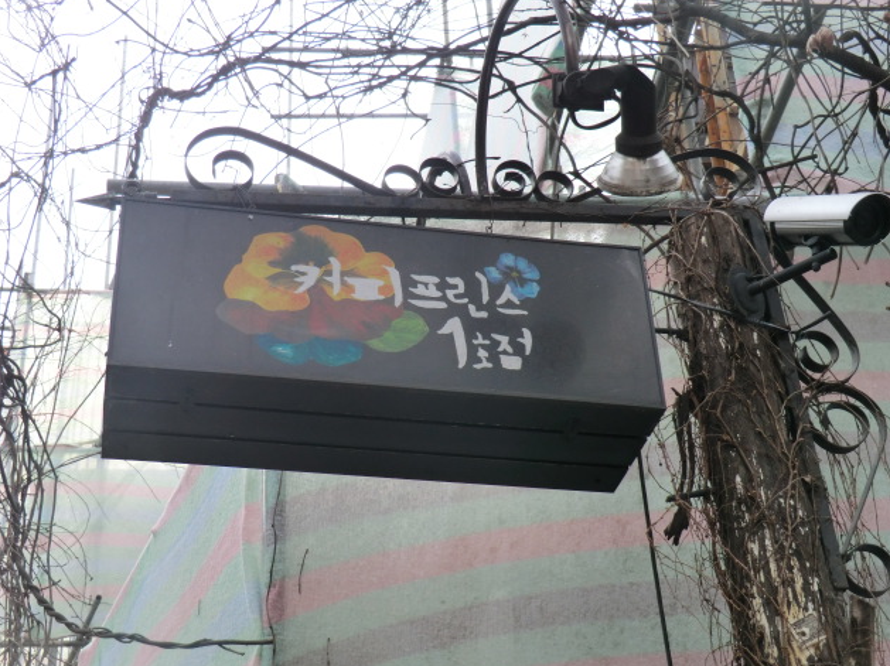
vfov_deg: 26.1
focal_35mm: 56
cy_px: 332
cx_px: 440
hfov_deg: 34.4
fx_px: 1439
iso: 80
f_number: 4.2
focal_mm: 9.8
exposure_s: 1/200
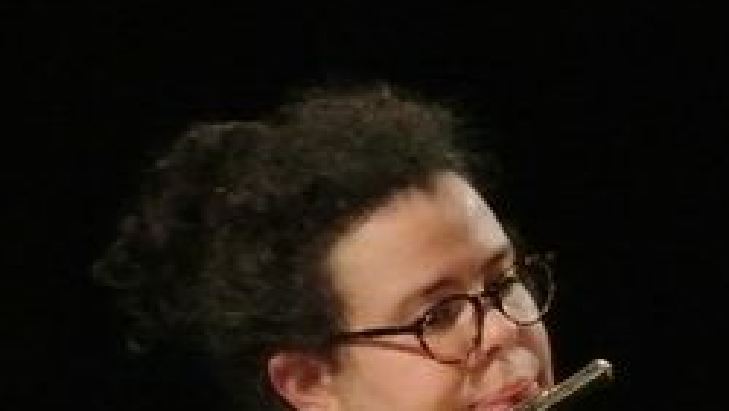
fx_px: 12070
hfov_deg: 3.5
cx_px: 490
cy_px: 418
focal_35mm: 624
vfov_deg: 2.0
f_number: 5.6
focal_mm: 69
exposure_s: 1/125
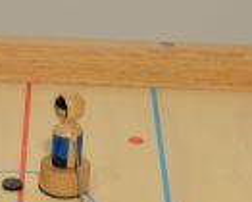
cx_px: 10
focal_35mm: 181
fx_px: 1351
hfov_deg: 10.6
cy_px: 232
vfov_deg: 8.5
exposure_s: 1/60
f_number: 5.6
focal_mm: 42
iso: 640
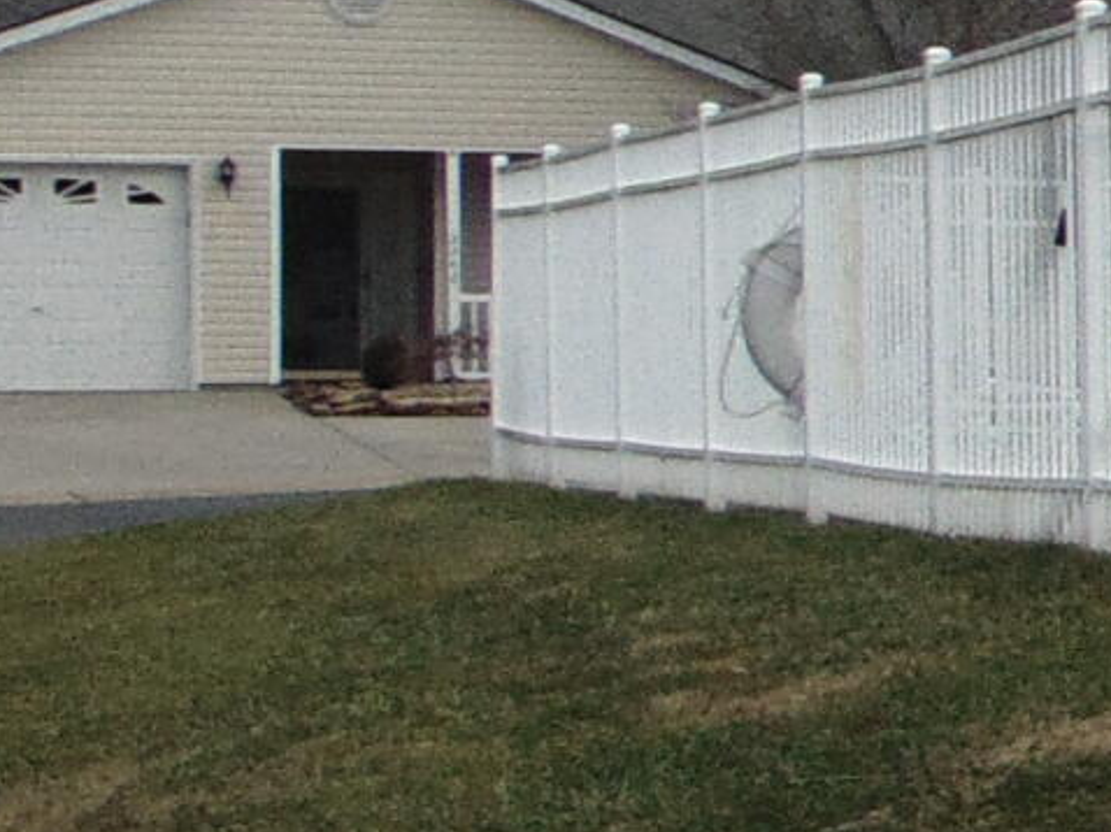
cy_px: 351
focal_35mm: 157
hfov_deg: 10.0
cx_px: 3140
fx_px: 5036
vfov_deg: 9.4
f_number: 7.7
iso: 80
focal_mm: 4.5
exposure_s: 1/250
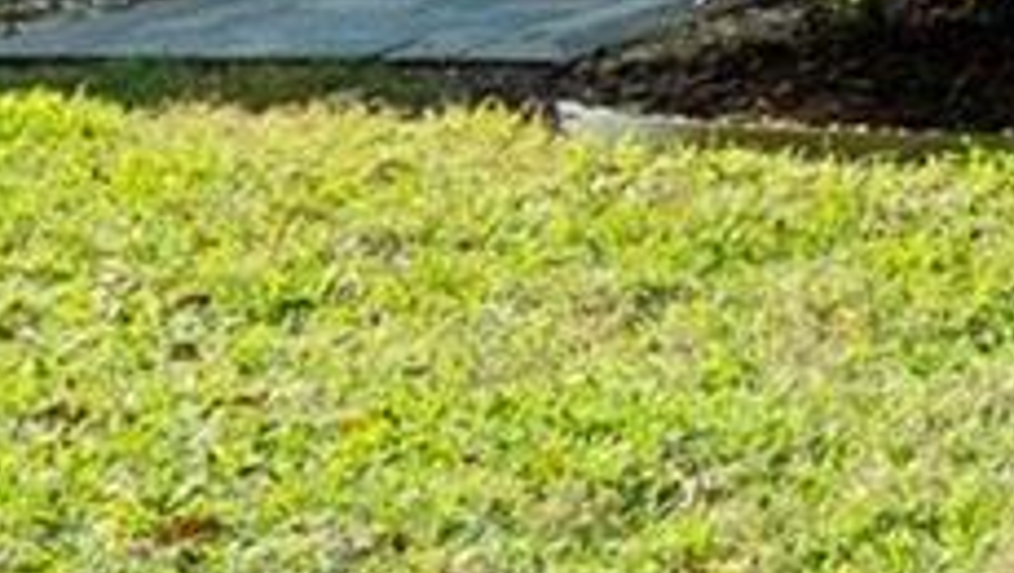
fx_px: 3526
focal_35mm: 131
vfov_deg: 9.0
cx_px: 2738
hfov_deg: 11.8
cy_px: -392
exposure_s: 1/200
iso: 400
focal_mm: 18
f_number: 8
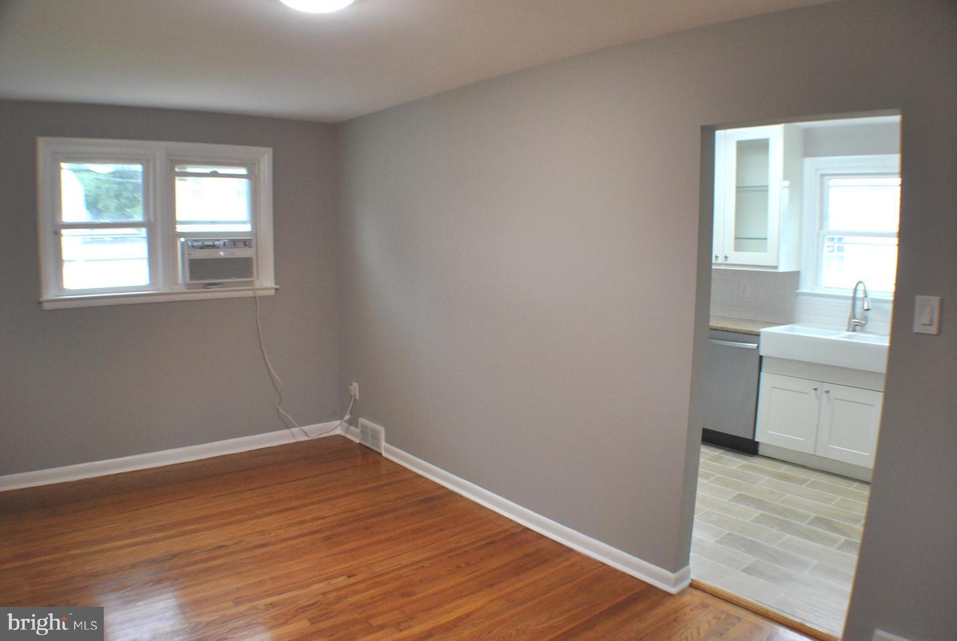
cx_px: 478
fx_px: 798
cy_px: 320
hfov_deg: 61.9
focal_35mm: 30
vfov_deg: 43.7
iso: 360
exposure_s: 1/30
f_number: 3.8
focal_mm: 20
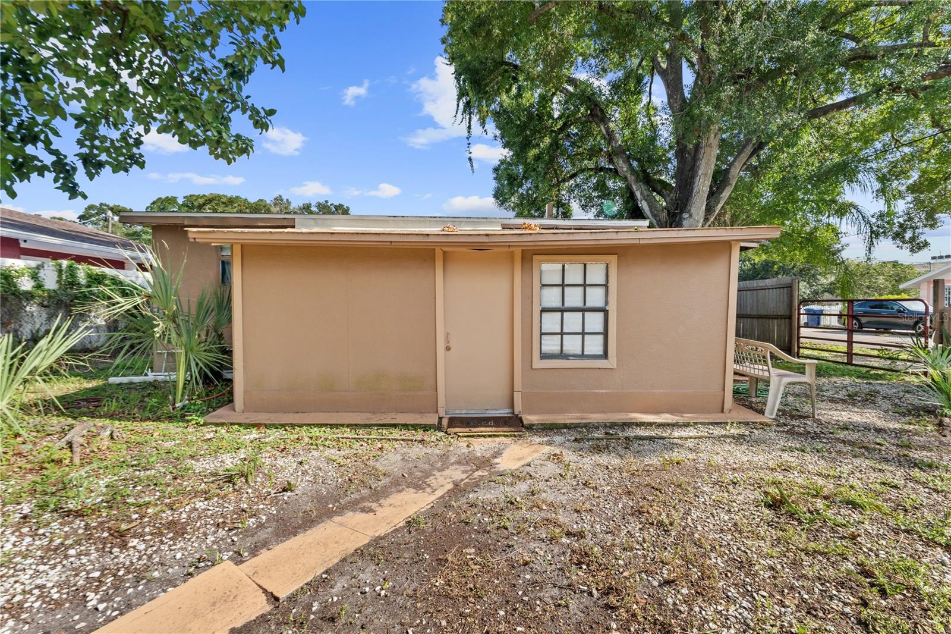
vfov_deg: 81.2
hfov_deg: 104.3
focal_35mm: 14
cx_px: 476
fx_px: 370
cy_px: 317
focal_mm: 14
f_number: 8
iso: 400
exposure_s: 1/160
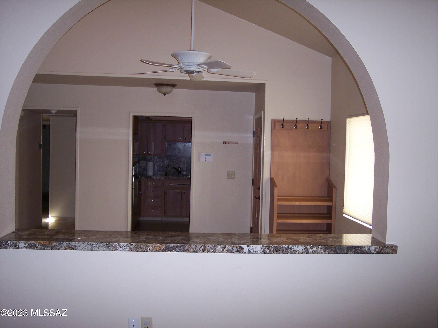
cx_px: 219
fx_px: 493
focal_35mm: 39
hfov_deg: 47.9
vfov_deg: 36.8
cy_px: 164
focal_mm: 8
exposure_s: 1/60
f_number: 2.8
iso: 140
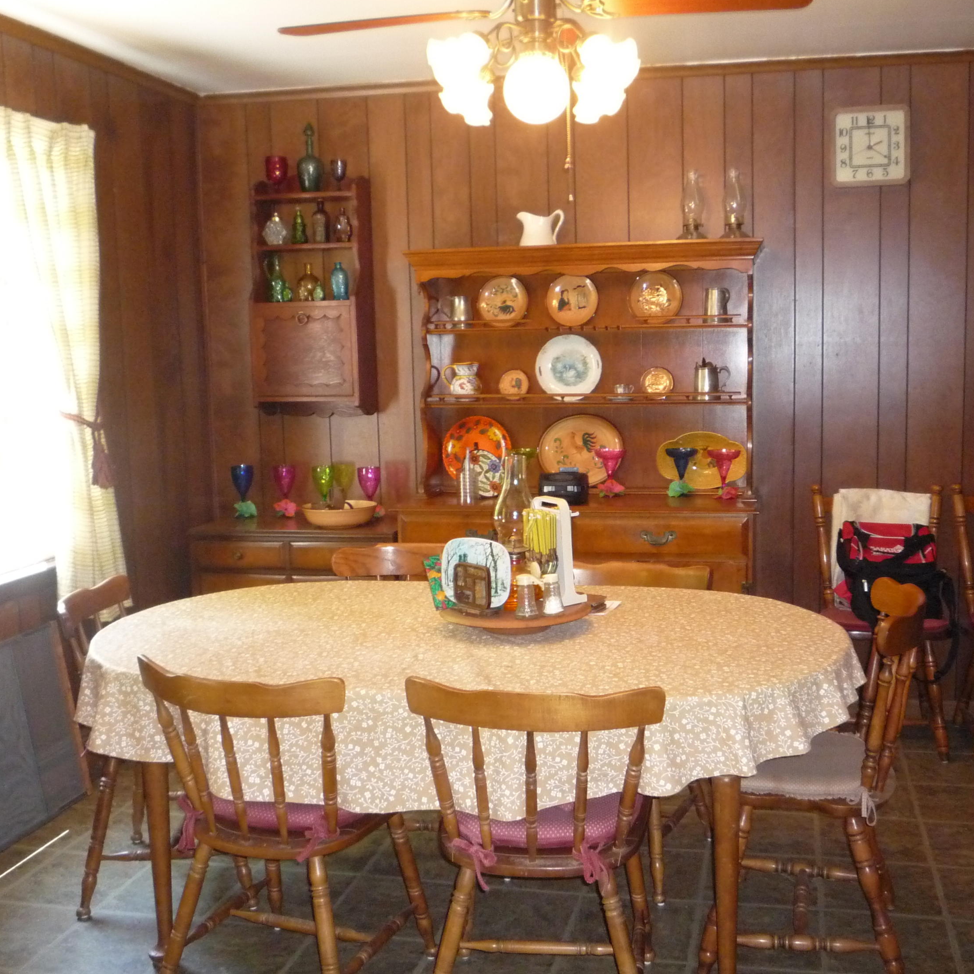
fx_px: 1146
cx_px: 561
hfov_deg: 45.9
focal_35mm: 36
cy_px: 479
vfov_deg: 46.0
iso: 500
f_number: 3.3
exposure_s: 1/30
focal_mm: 5.2
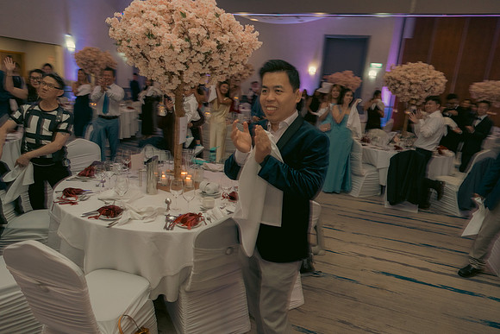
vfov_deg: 53.2
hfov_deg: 73.7
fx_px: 333
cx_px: 250
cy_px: 167
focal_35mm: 24
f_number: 3.5
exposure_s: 1/160
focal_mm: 24
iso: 2500
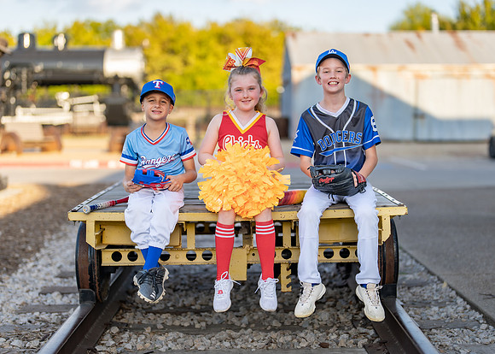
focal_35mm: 65
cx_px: 261
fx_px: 913
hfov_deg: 30.3
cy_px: 185
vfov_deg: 21.9
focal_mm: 50
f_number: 1.2
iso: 100
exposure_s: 1/2000
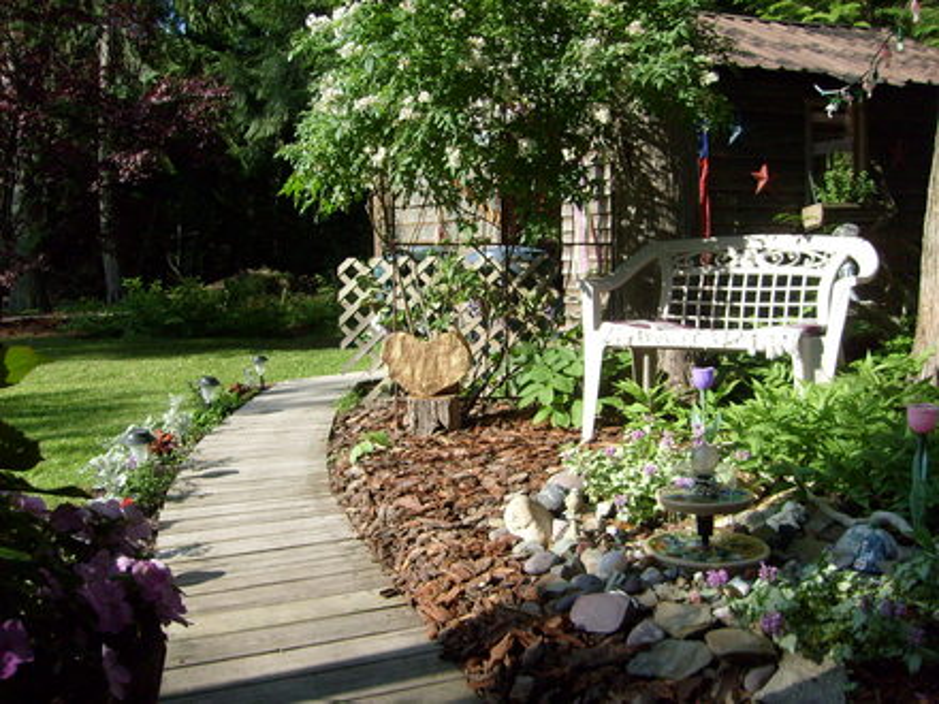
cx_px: 470
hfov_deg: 52.6
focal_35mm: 35
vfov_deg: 40.7
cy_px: 352
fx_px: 949
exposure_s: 1/125
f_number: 7.1
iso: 80
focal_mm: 5.8
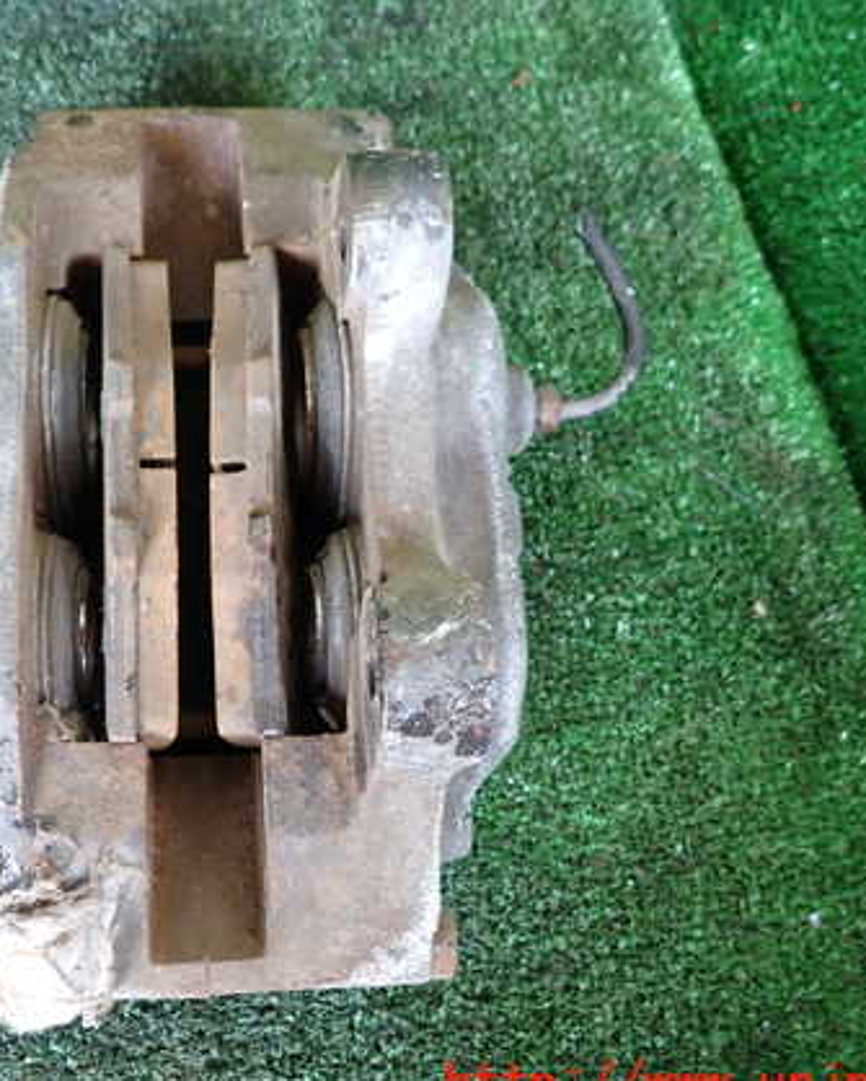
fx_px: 1120
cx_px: 253
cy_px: 538
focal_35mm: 35
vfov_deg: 51.5
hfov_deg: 41.4
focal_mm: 4.5
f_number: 2
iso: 200
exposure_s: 1/30
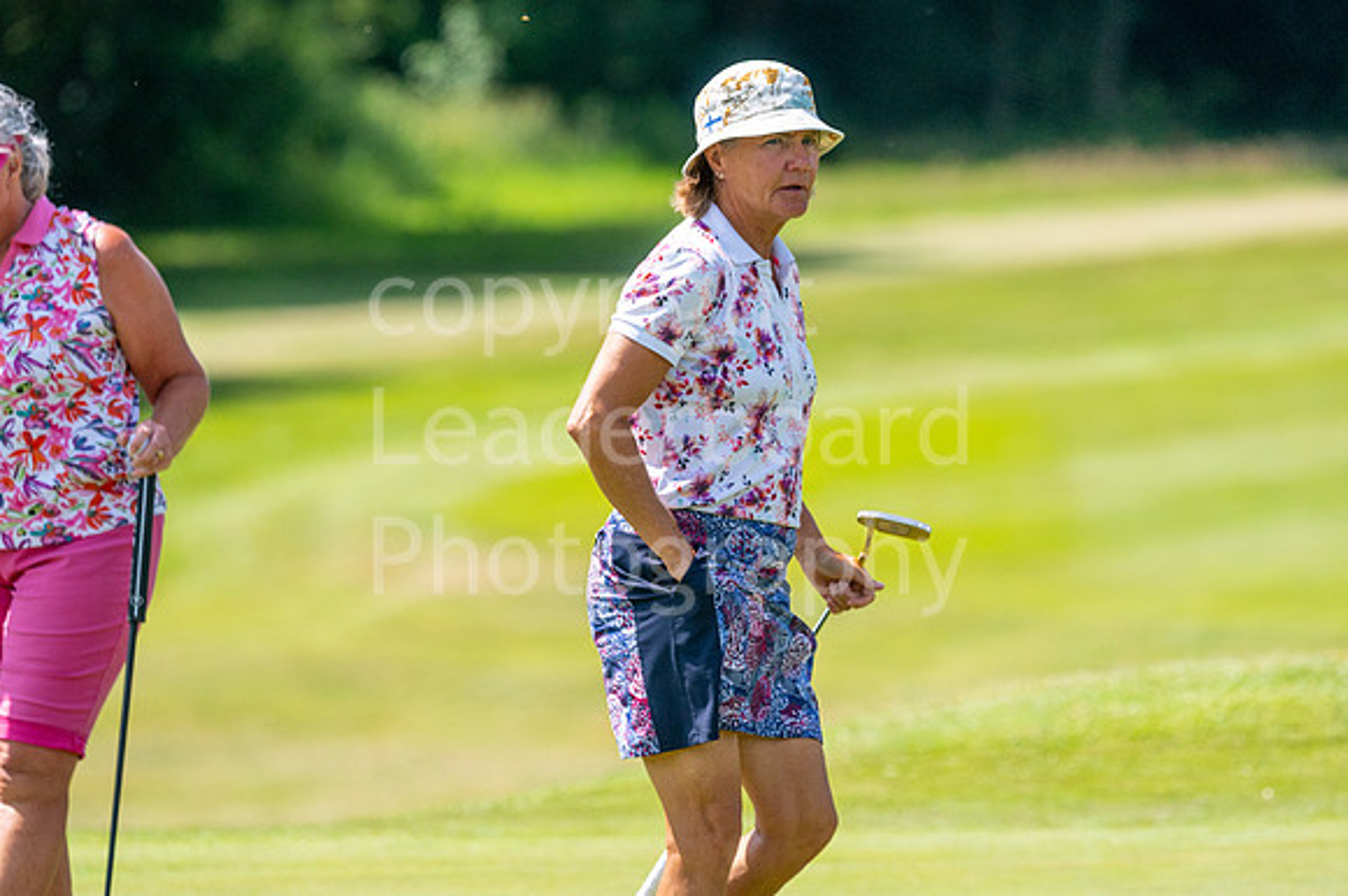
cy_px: 448
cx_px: 674
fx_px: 16840
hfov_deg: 4.6
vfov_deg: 3.1
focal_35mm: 450
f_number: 5
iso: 320
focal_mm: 300
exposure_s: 1/2500
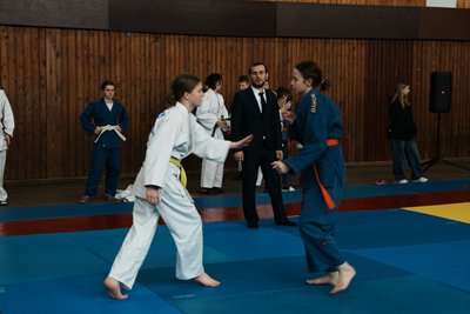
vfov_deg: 21.3
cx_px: 235
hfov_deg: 31.4
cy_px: 157
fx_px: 836
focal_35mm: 64
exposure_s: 1/100
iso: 1250
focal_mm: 64
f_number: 3.2
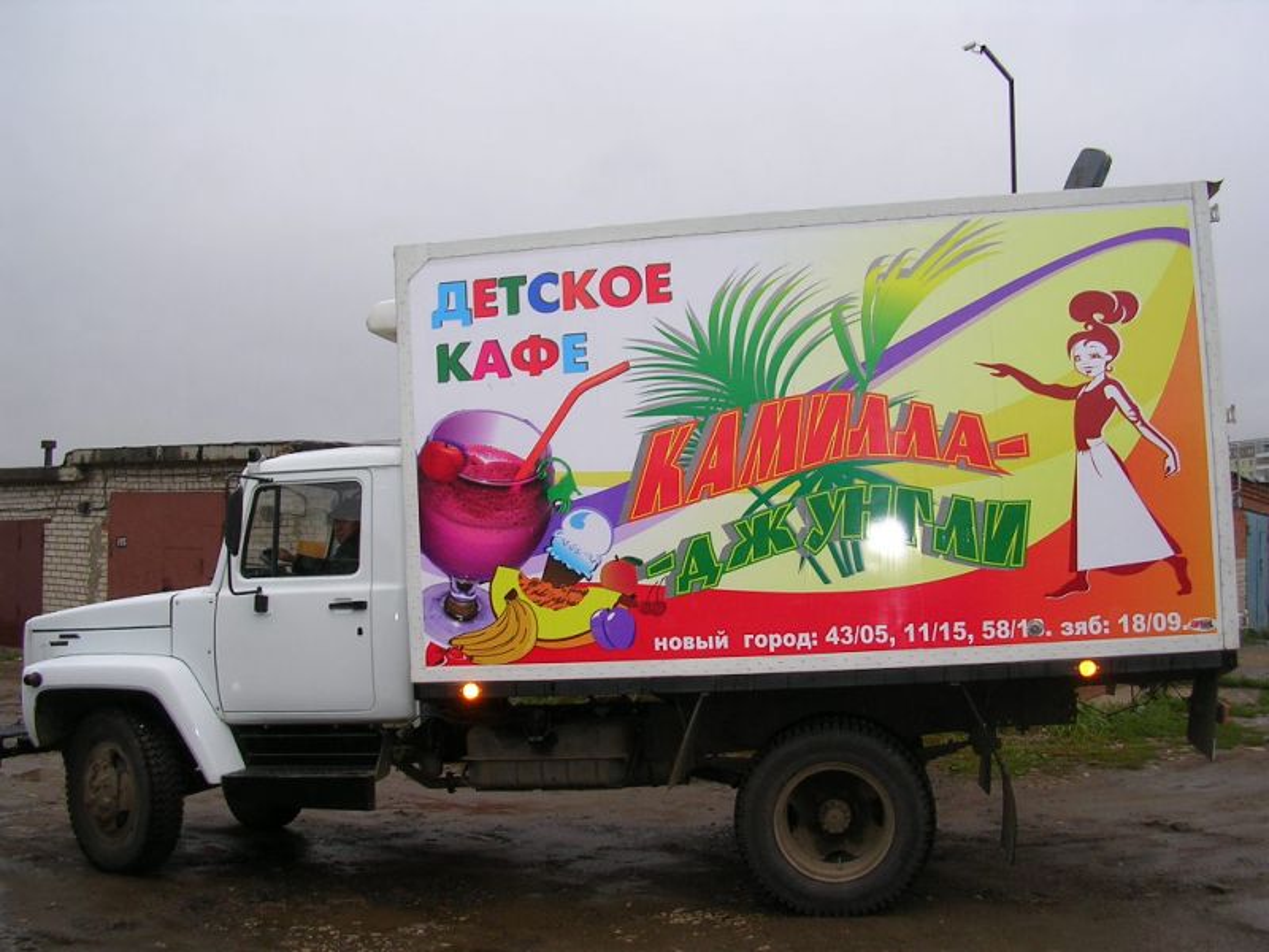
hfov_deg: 49.0
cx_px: 634
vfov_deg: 37.7
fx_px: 1393
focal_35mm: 38
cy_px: 476
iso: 50
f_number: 2.8
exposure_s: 1/126
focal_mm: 5.8
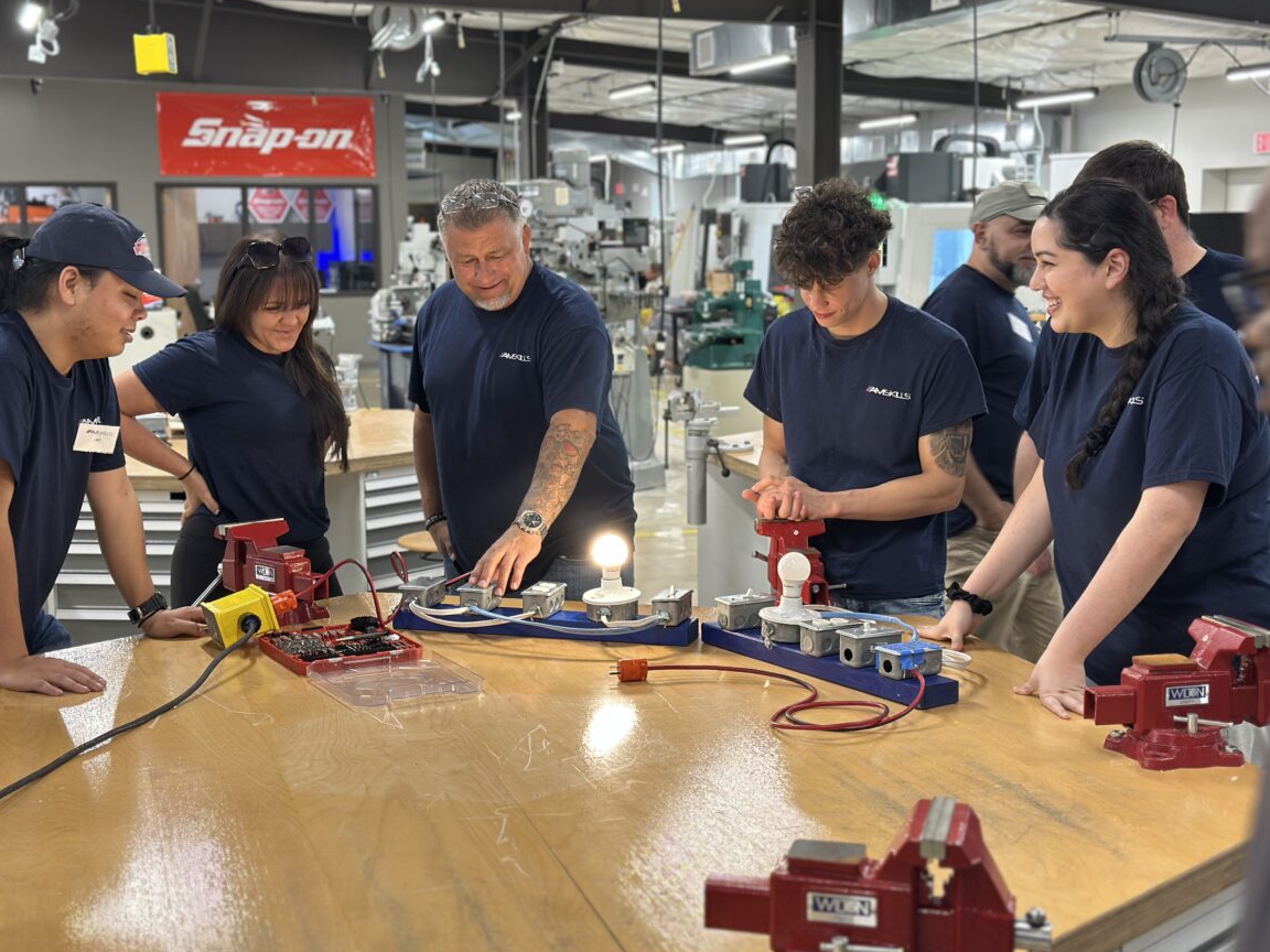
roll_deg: +0.6
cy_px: 467
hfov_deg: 38.2
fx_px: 1834
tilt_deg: -6.4
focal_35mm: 50
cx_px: 620
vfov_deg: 29.1
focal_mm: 6.86
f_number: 1.78
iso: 160
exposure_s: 1/60
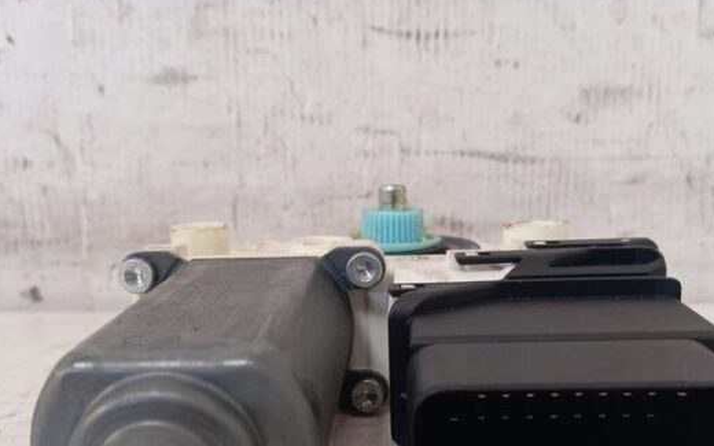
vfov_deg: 31.3
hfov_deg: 49.2
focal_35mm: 40
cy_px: 347
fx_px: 778
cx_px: 387
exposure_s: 1/33.3
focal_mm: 4.22
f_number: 1.8
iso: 357
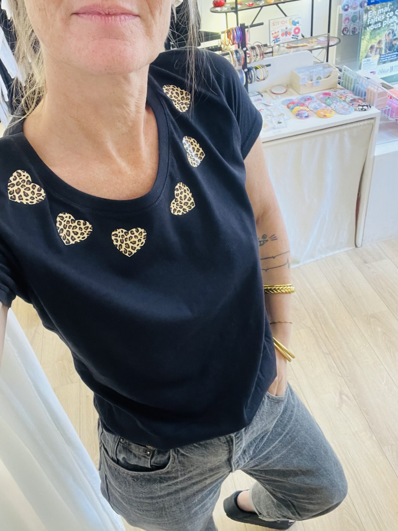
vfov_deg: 60.0
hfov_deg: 46.8
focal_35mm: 30
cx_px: 199
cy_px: 266
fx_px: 460
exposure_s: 1/33
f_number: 2.2
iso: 250
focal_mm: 2.71
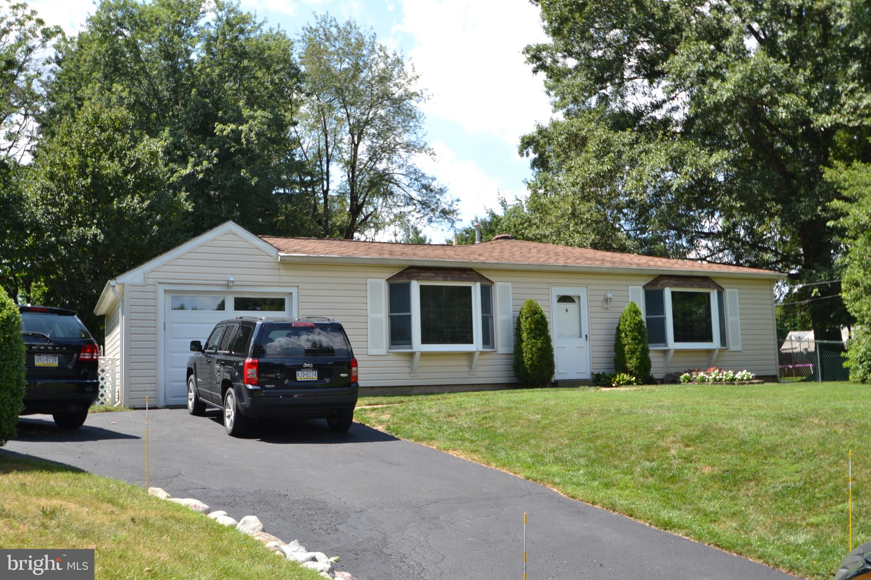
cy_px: 290
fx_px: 871
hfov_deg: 53.1
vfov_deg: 36.9
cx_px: 436
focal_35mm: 36
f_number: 7.1
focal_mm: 24
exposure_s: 1/200
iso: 100
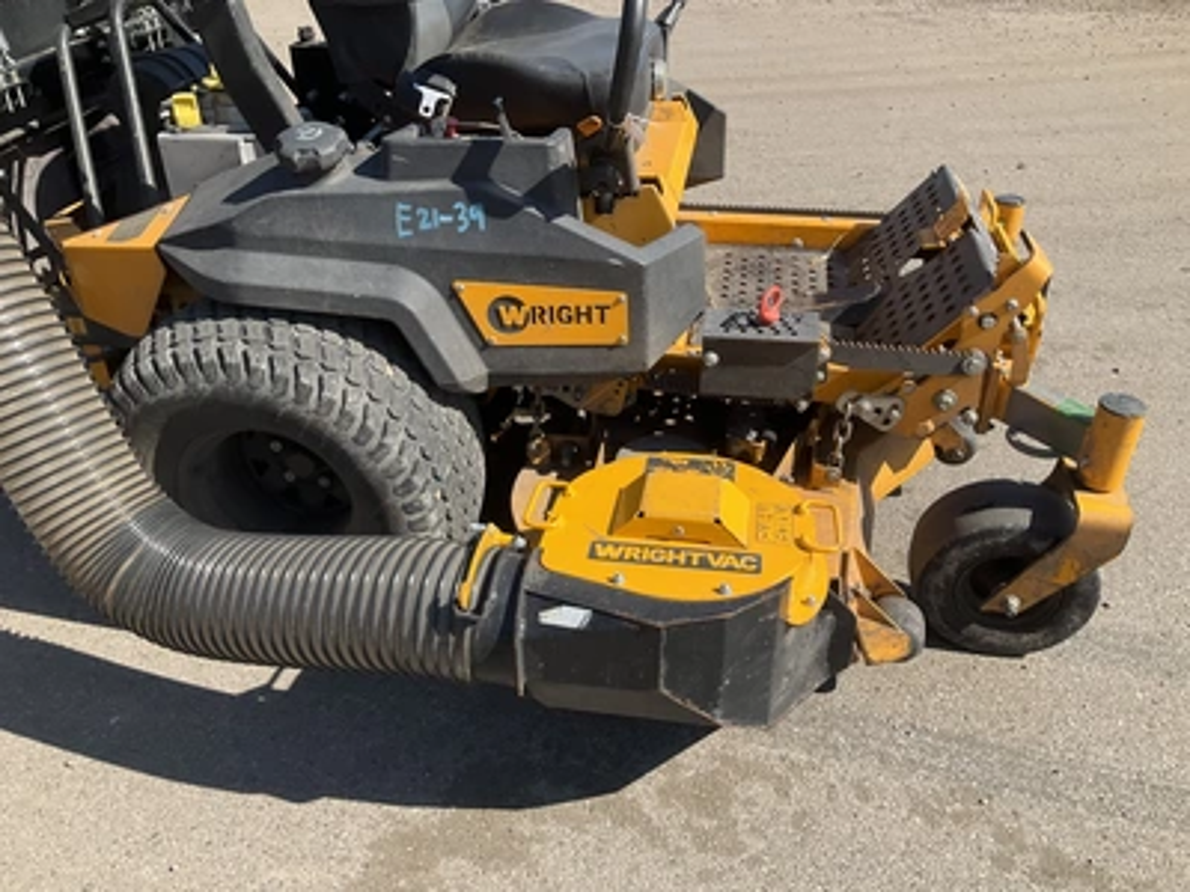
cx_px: 595
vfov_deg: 48.2
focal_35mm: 29
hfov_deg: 61.7
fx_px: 997
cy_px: 446
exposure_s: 1/1221
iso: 25
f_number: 1.8
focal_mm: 3
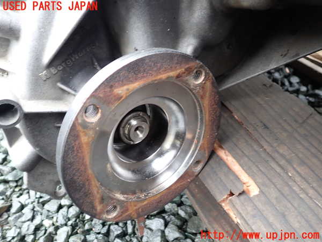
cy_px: 121
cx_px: 161
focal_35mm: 30
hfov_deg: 60.0
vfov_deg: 46.8
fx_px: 279
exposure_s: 1/60
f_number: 2.3
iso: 125
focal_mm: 5.4
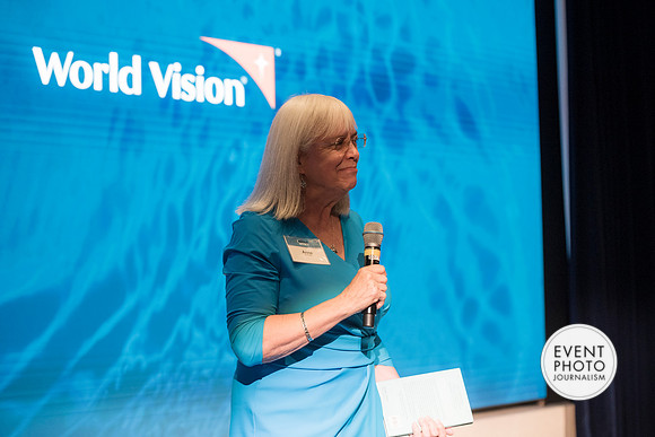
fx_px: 1274
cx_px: 328
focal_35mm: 70
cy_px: 218
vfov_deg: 19.5
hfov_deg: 28.8
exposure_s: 1/125
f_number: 2.8
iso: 1000
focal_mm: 70
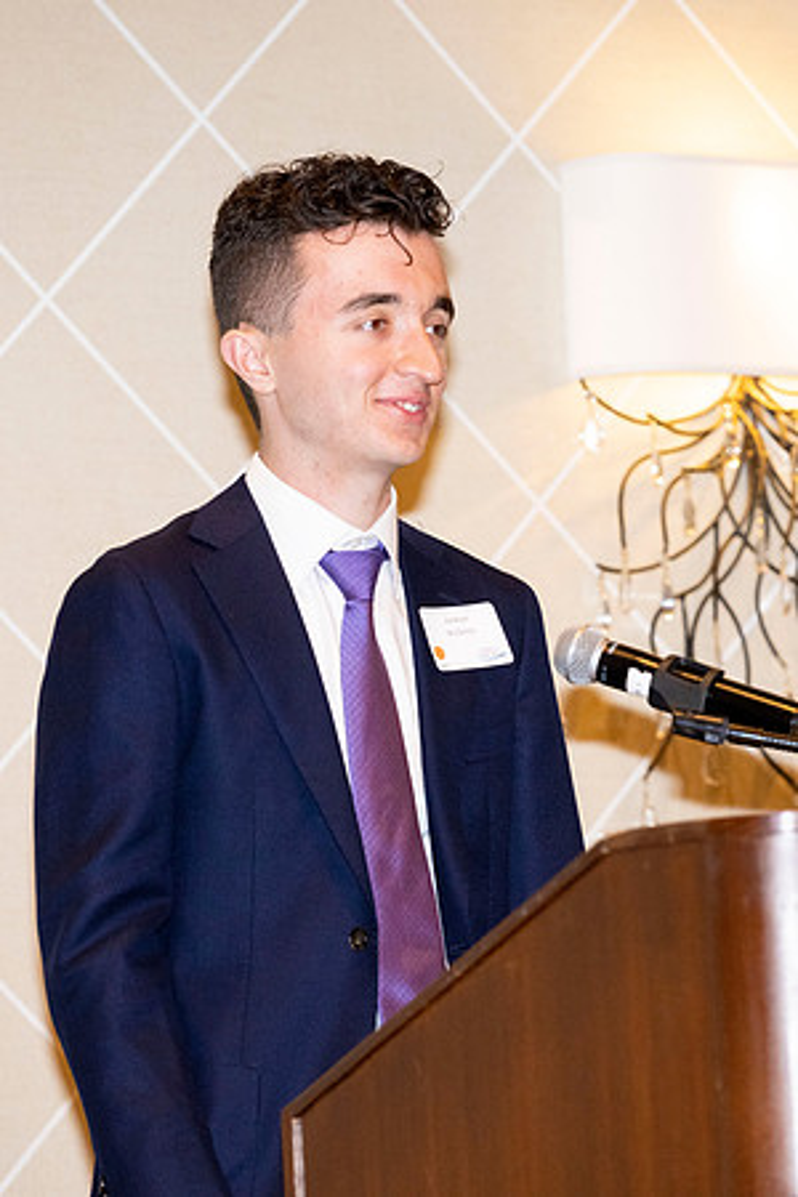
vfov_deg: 11.4
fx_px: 5985
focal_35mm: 180
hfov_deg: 7.6
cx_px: 546
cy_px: 598
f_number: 4
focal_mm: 120
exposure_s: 1/200
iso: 2500
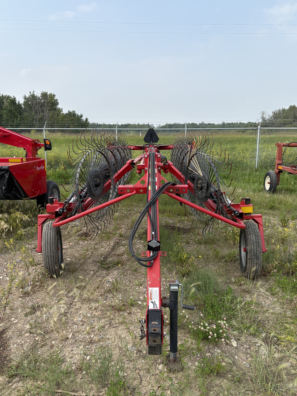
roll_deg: -0.1
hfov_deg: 49.7
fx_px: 320
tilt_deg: -9.8
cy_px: 190
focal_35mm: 28
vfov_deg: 63.4
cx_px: 153
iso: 50
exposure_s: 1/2538
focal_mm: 5.96
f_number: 1.6
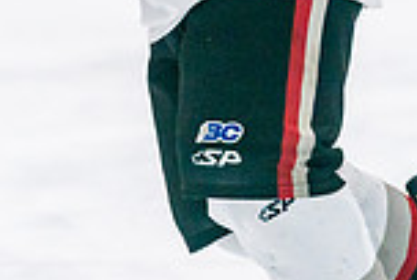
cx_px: 63
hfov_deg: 3.0
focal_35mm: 681
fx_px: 7904
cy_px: -232
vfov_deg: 2.0
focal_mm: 179
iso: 3200
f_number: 2.8
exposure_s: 1/1250
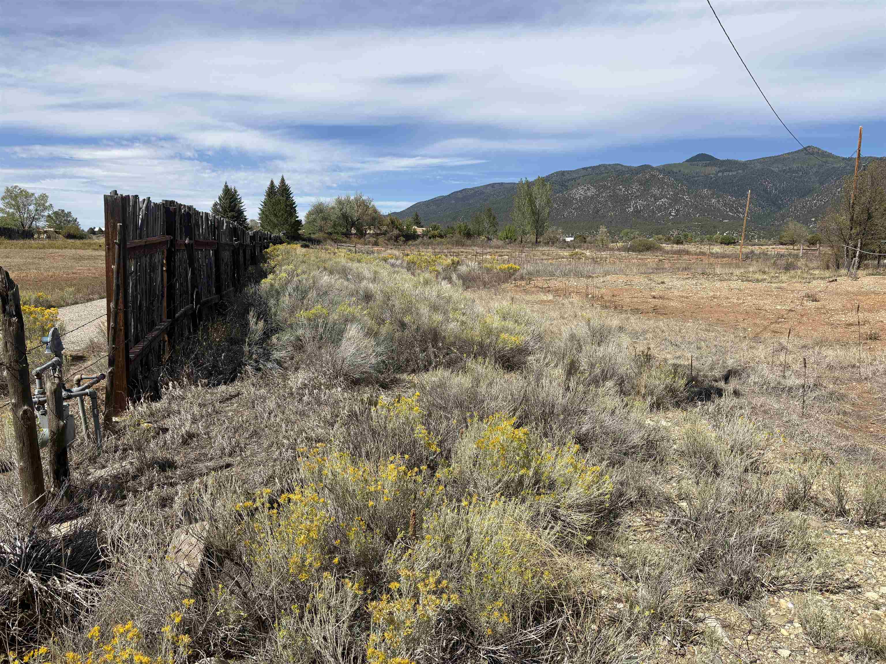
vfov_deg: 53.1
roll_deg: -1.7
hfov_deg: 67.3
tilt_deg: -6.0
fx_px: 665
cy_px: 332
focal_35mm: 26
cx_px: 443
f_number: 1.6
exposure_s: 1/4608
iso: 50
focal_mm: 5.96
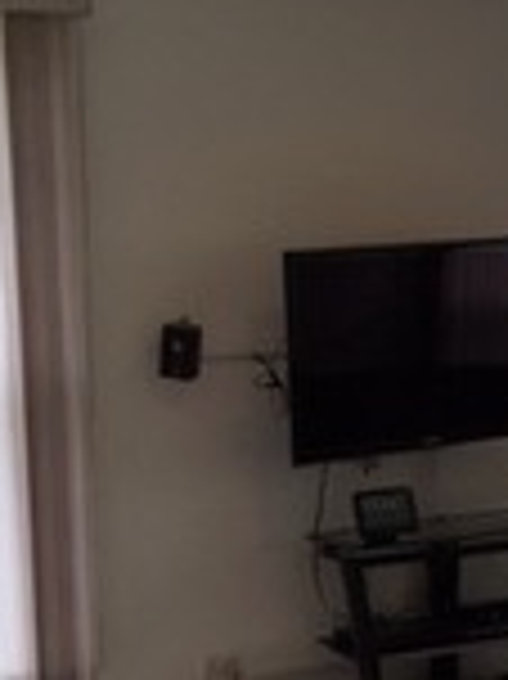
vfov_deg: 20.9
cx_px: 306
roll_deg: +0.3
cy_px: 612
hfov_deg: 16.0
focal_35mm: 92
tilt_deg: -13.2
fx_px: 1803
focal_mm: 4.15
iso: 32
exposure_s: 1/120
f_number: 2.2
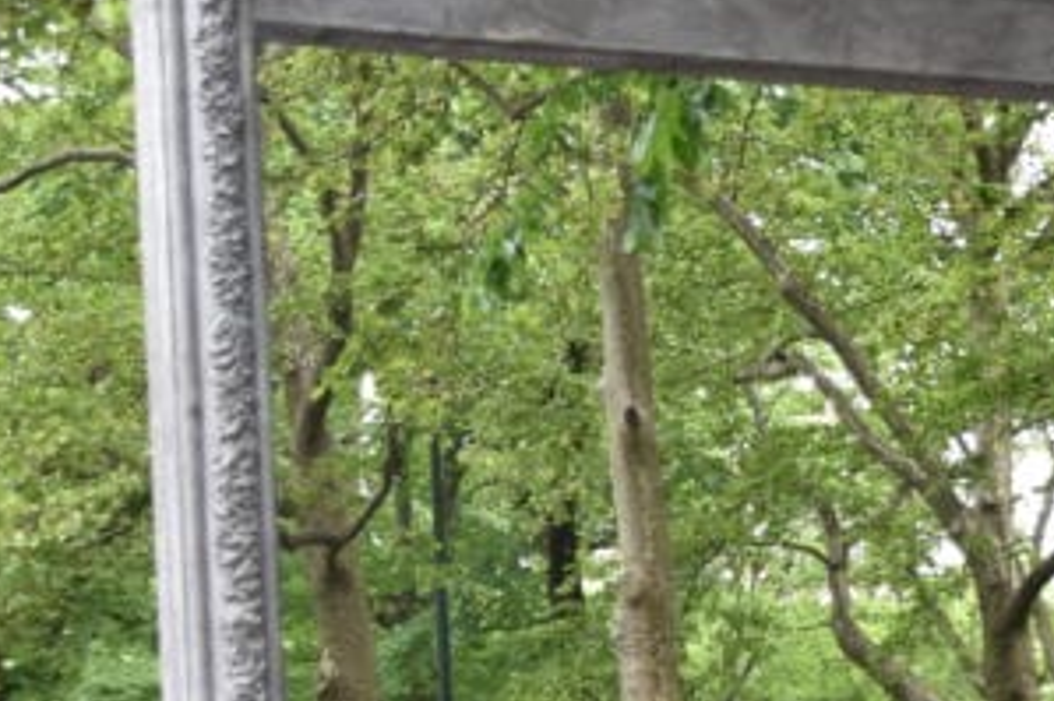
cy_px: 668
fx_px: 3306
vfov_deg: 12.0
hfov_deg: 17.3
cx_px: 1276
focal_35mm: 113
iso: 200
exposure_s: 1/100
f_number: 5
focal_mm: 22
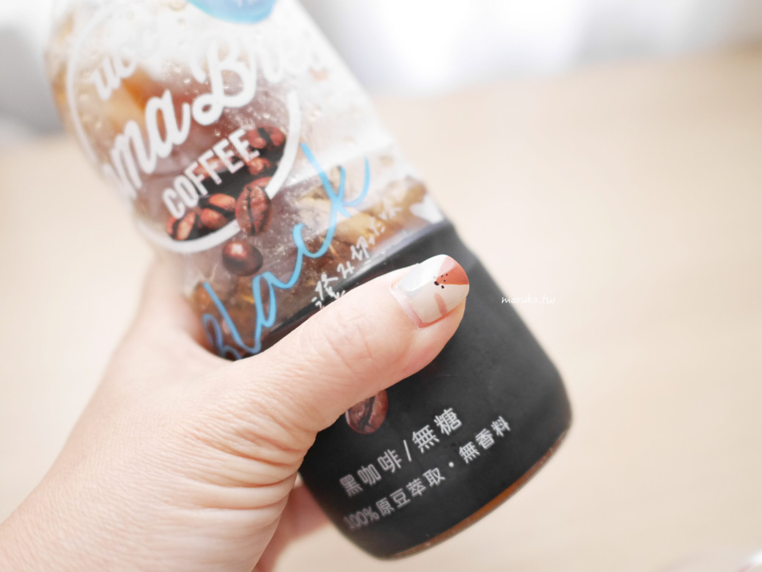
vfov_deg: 46.8
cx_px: 381
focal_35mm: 30
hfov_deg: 59.9
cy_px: 286
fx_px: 661
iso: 1600
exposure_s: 1/60
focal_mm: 15
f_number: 1.8
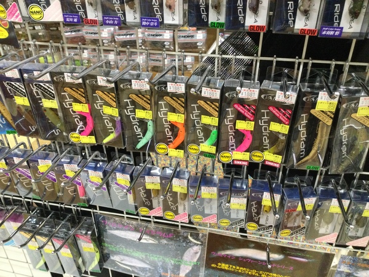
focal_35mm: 31
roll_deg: +0.6
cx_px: 184
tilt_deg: -32.1
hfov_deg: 58.4
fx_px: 330
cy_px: 138
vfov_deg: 45.4
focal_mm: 3.3
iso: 200
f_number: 2.4
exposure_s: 1/30
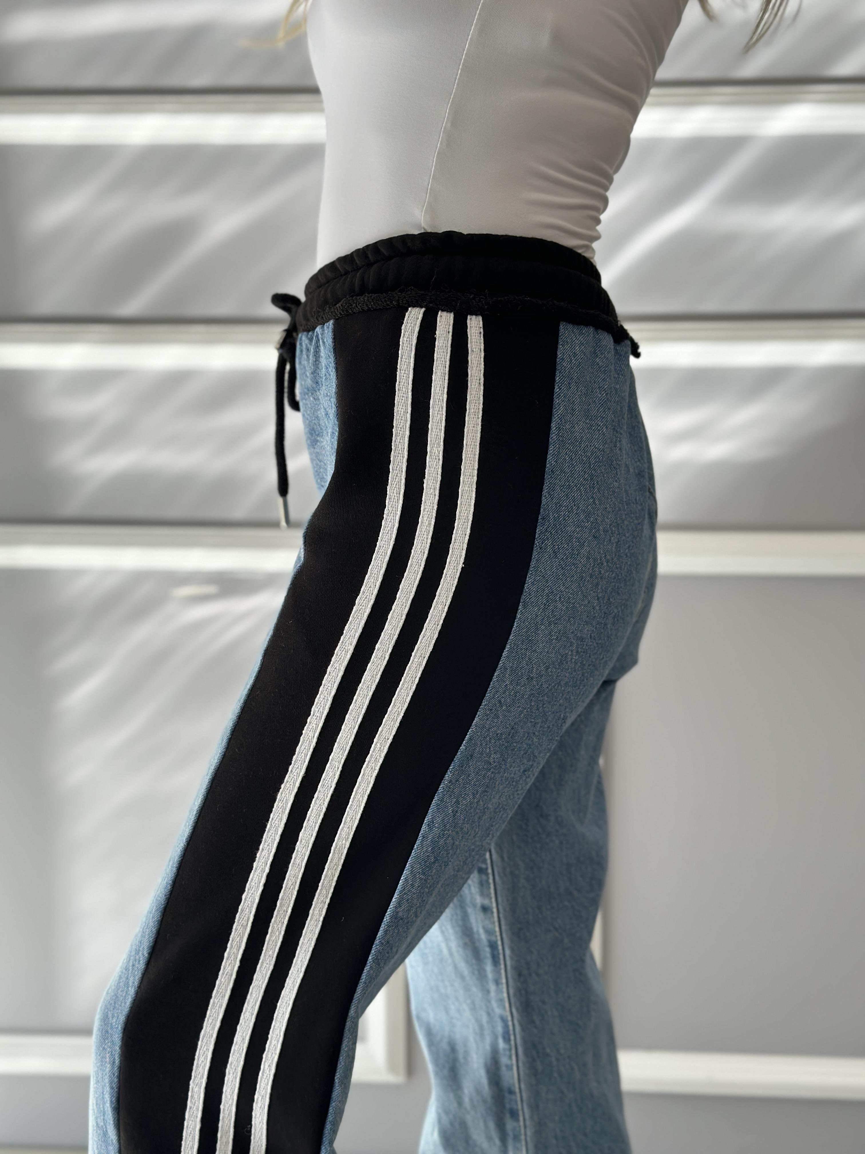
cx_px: 432
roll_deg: +0.4
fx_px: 1599
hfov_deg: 30.3
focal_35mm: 48
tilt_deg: -9.7
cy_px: 577
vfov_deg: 39.7
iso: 80
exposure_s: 1/458
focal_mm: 6.86
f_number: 1.78
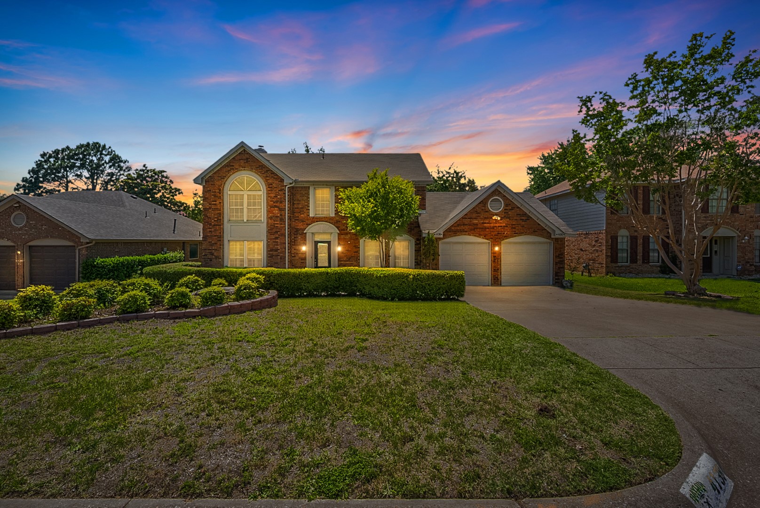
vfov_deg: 81.3
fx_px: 296
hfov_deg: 104.2
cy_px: 254
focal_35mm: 14
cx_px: 380
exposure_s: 1/50
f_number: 10
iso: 100
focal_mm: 14
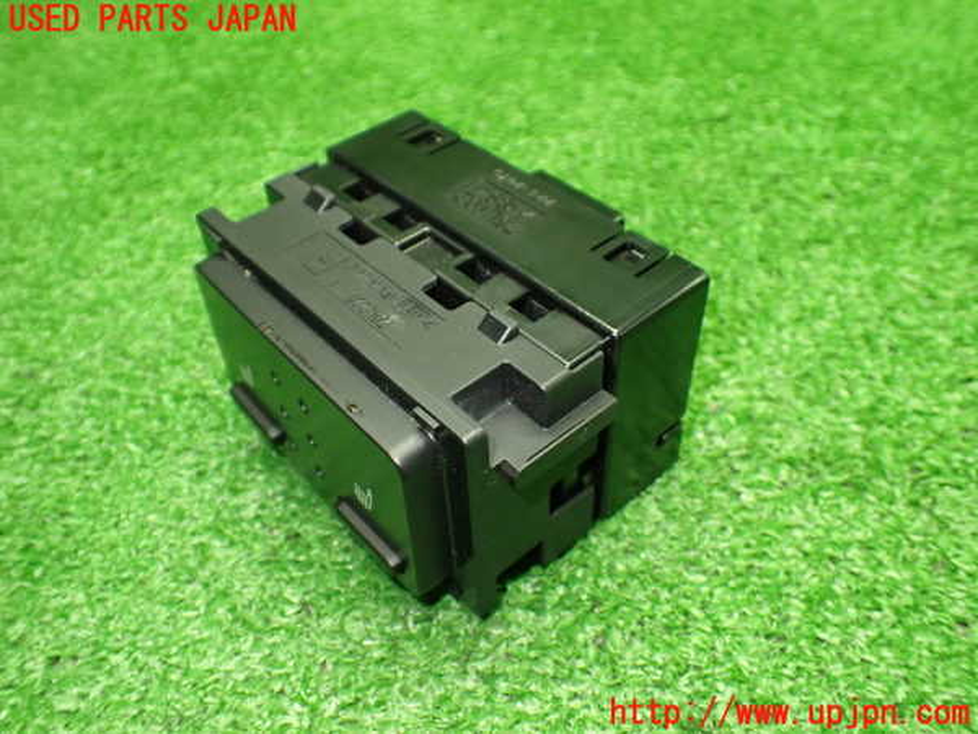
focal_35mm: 30
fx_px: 848
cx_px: 489
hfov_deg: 60.0
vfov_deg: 46.8
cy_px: 367
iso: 800
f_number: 2.3
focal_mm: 5.4
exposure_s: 1/100
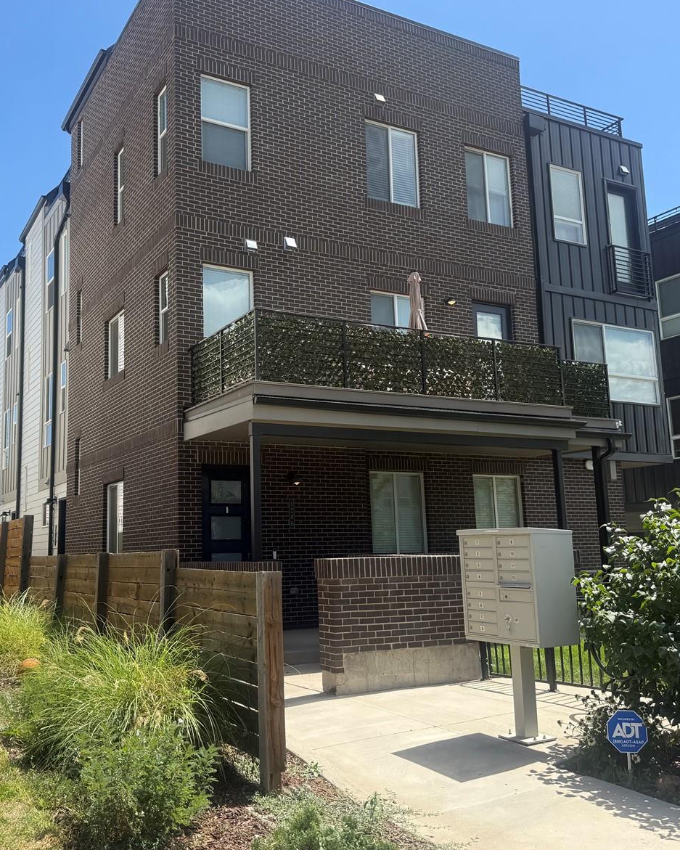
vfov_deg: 55.7
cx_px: 272
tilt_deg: +8.5
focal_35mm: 32
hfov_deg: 45.6
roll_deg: +1.6
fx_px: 805
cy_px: 420
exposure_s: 1/2801
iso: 80
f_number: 1.78
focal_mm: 6.76
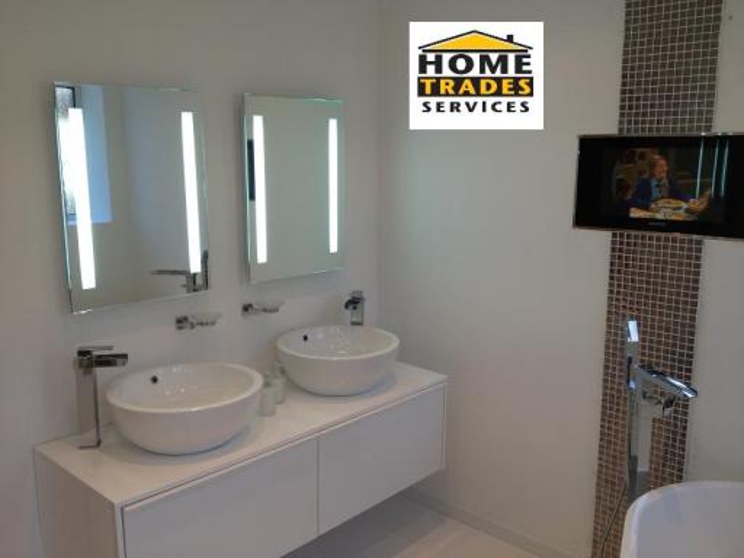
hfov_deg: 52.6
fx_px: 752
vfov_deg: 40.7
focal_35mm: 35
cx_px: 372
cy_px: 279
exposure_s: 1/62
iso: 64
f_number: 2.4
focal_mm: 4.28
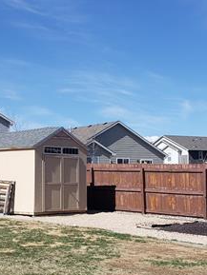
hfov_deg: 21.2
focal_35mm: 69
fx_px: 550
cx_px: 56
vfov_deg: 28.0
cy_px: 182
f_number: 2.4
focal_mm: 4.3
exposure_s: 1/1726
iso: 50
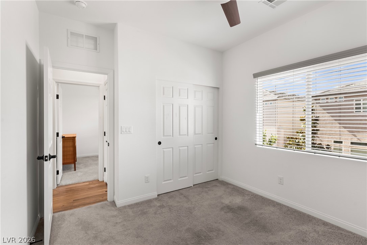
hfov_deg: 93.3
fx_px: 173
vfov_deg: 70.4
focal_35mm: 17
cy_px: 122
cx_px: 184
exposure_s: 1/20
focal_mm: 17
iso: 400
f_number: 8
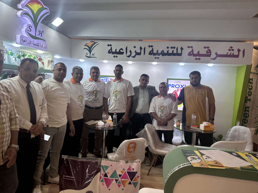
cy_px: 96
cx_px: 129
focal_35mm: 24
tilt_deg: -3.7
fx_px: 179
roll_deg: -3.6
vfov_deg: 56.8
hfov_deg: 71.6
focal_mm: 6.86
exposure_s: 1/100
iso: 64
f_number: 1.78
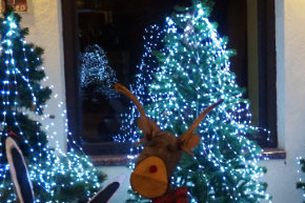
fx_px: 771
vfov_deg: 14.9
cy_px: 167
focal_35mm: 91
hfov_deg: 21.8
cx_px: 285
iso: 2000
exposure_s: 1/60
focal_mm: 22
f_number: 4
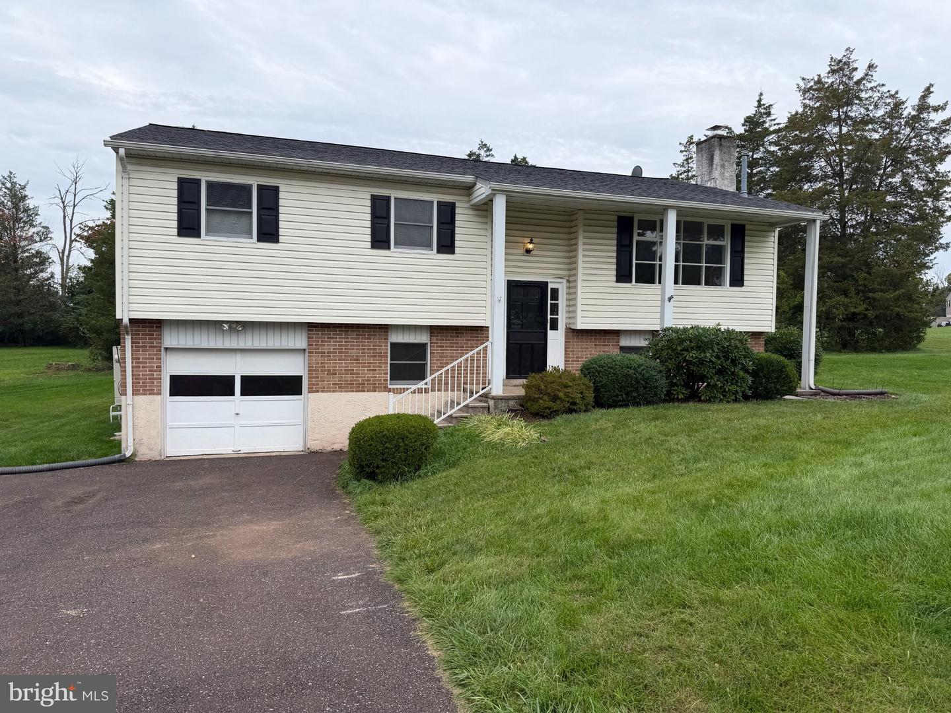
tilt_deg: -1.8
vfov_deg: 56.8
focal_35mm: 24
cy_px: 356
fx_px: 659
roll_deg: +0.6
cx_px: 476
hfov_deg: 71.6
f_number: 1.78
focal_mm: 6.76
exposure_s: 1/1812
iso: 80
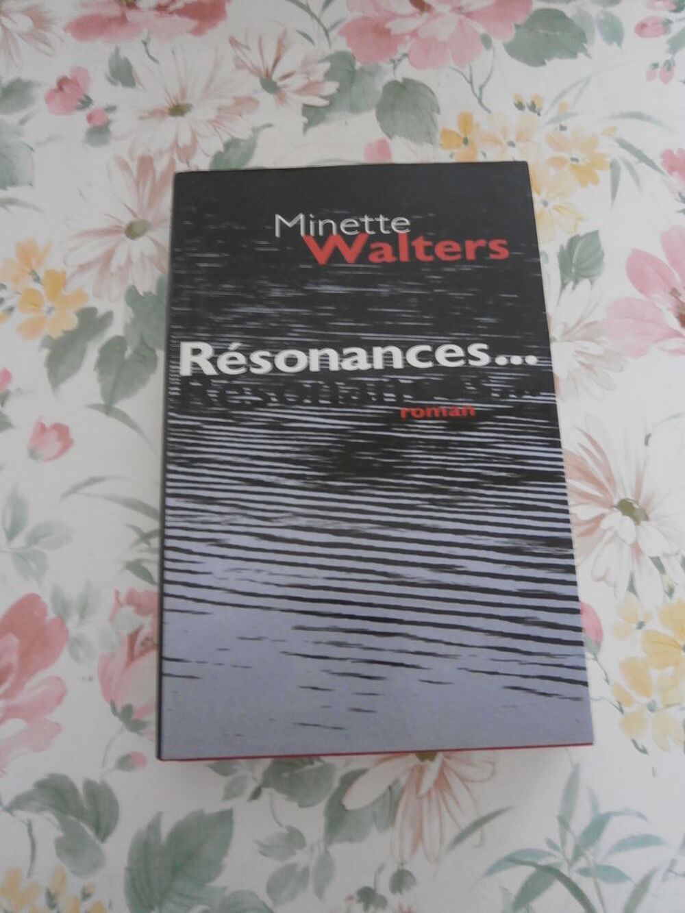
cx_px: 342
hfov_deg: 53.1
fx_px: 686
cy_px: 456
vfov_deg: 67.3
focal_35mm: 26
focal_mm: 4.7
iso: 200
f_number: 2.8
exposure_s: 1/8
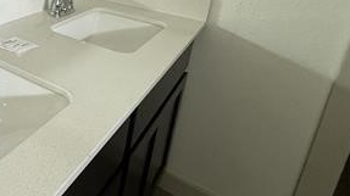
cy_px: 1
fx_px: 315
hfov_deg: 48.7
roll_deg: -2.4
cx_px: 7
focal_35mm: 34
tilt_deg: -14.6
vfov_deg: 32.0
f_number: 2.2
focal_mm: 2.22
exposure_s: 1/60
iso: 400
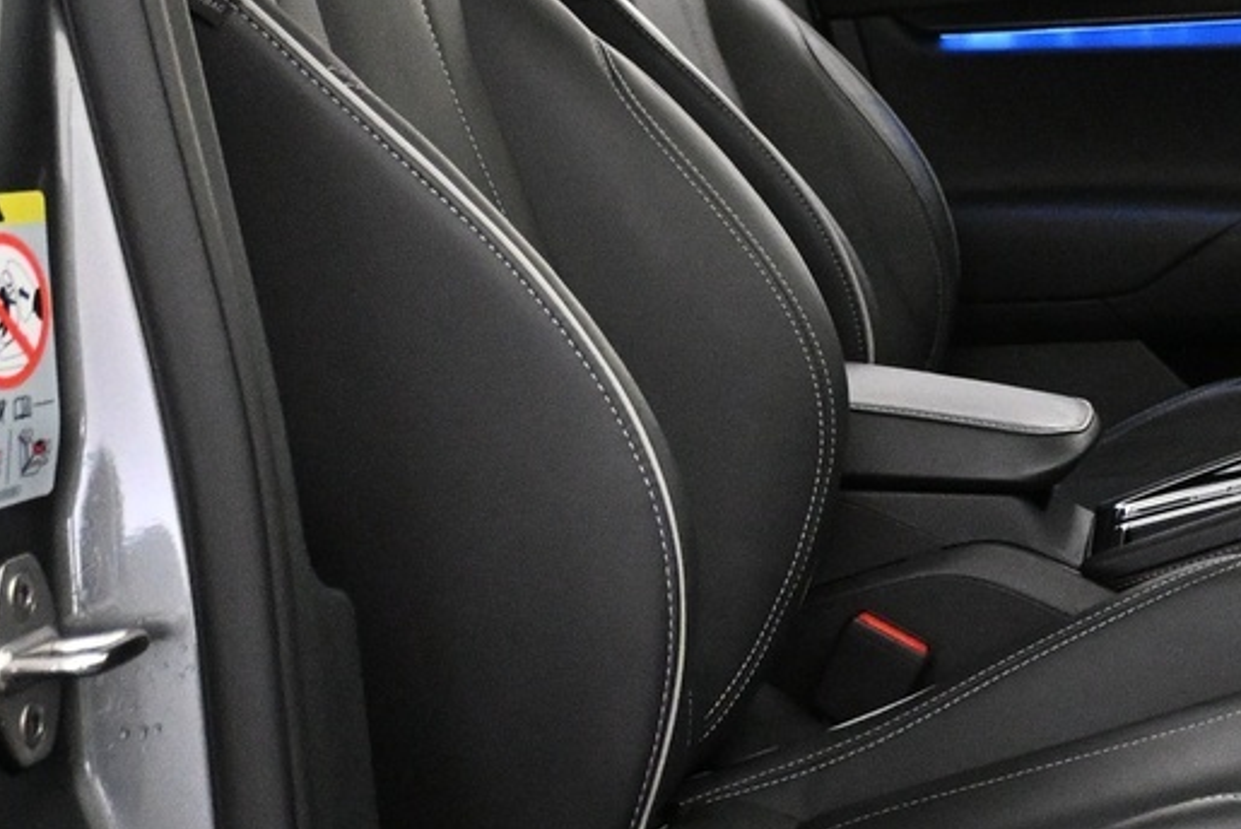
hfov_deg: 21.5
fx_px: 3089
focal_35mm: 90
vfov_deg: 15.1
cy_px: 77
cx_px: 1383
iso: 4000
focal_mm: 19
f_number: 3.8
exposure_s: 1/80
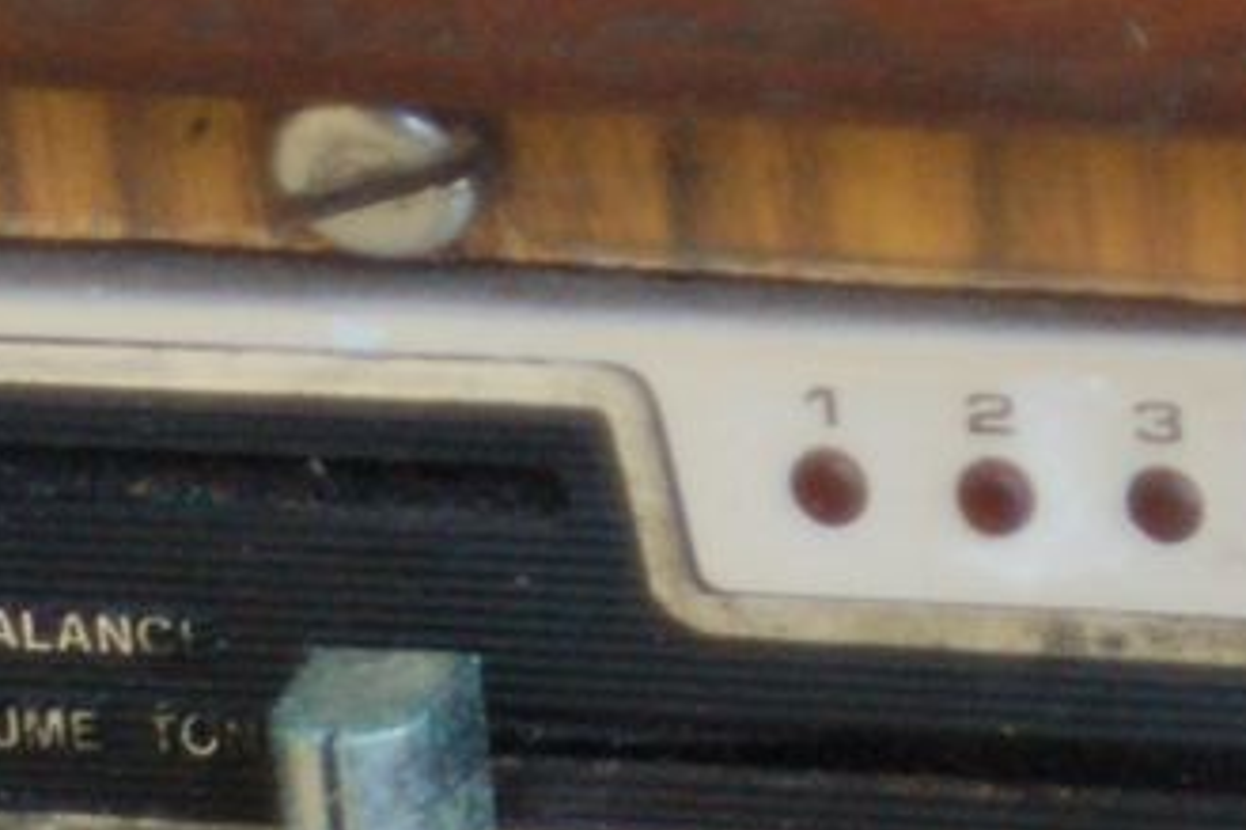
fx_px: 20202
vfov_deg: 2.4
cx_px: 271
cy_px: 821
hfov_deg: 3.5
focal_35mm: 584
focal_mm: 100
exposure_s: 1/160
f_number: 5.6
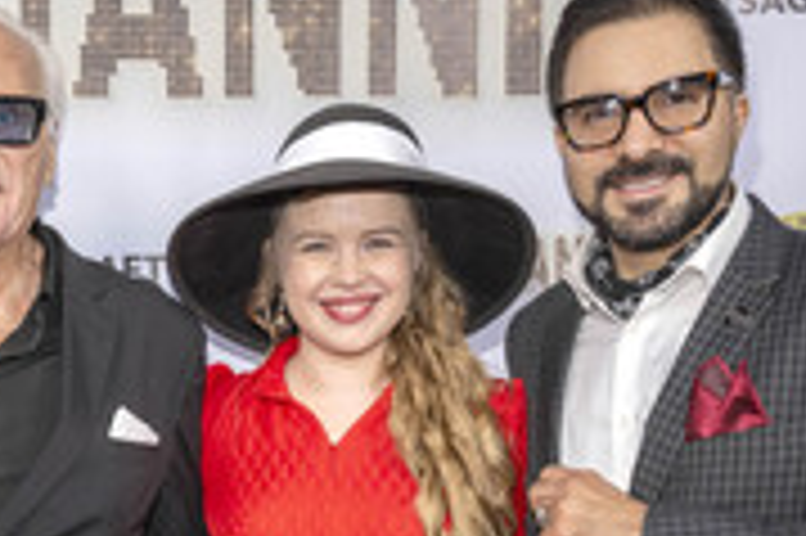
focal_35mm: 69
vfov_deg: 18.9
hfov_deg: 27.5
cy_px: 586
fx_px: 1549
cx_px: 7
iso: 640
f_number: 6.3
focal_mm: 27.5
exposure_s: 1/200
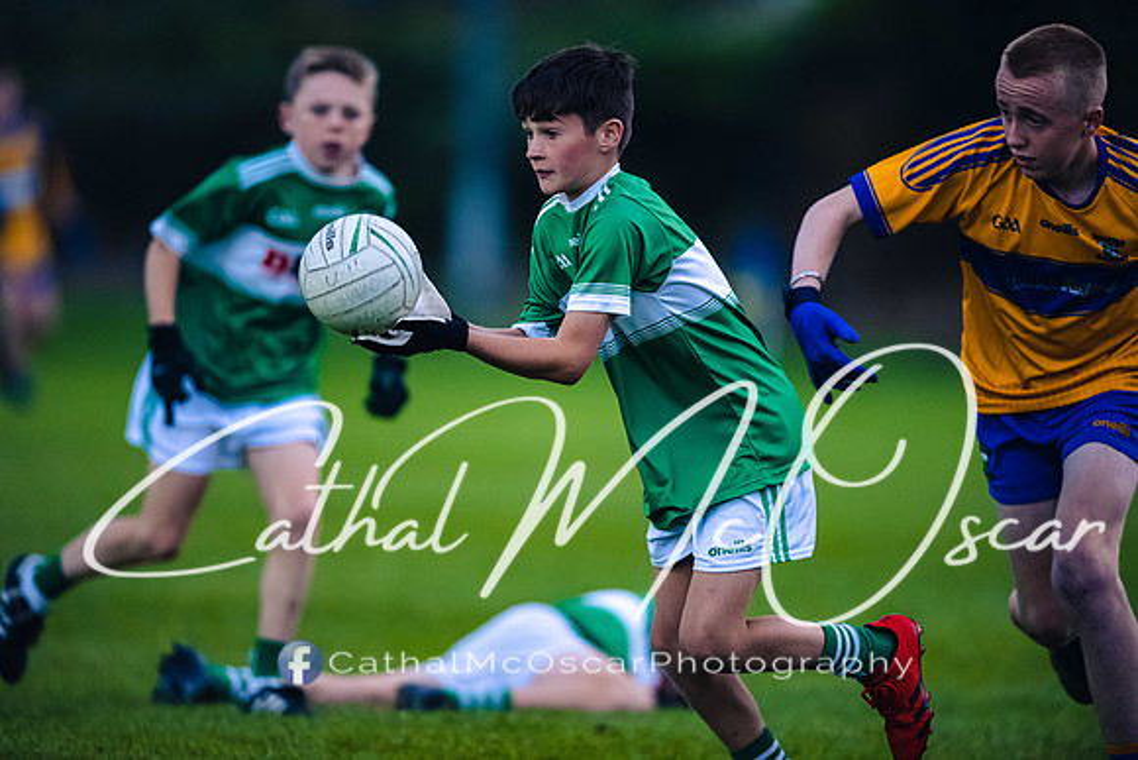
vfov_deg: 3.4
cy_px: 380
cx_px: 569
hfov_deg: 5.2
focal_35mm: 400
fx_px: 12647
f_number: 2.8
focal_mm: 400
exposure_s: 1/800
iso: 3200
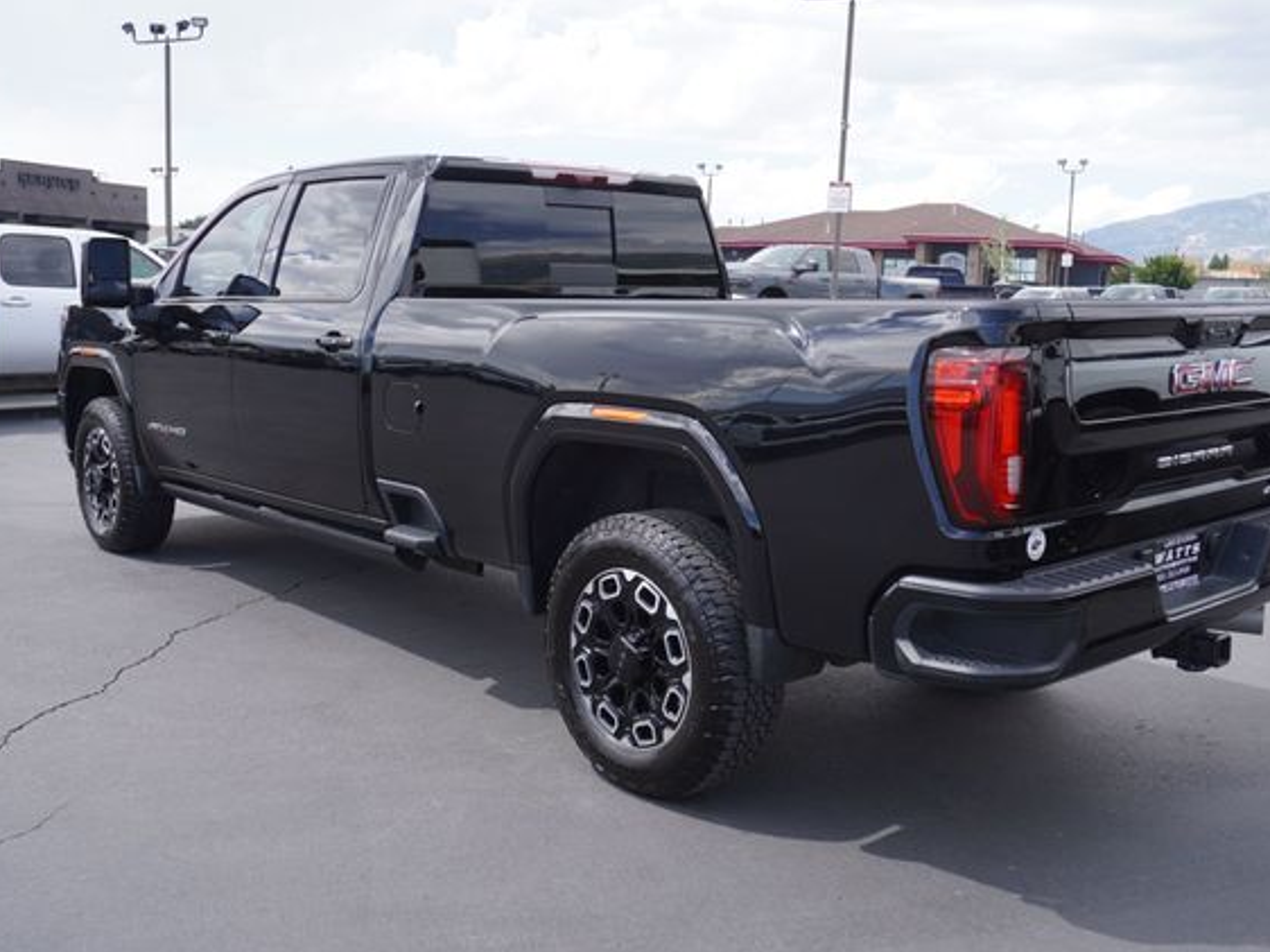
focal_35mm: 35
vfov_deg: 41.2
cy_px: 479
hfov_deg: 53.2
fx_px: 1267
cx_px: 664
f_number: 6.3
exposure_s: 1/160
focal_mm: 21
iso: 100
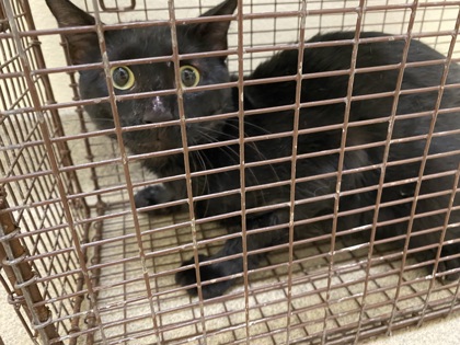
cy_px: 172
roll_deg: +3.0
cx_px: 230
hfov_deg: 67.3
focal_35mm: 26
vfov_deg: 53.1
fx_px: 346
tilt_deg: -28.3
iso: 640
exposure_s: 1/30
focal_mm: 4.25
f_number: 1.8
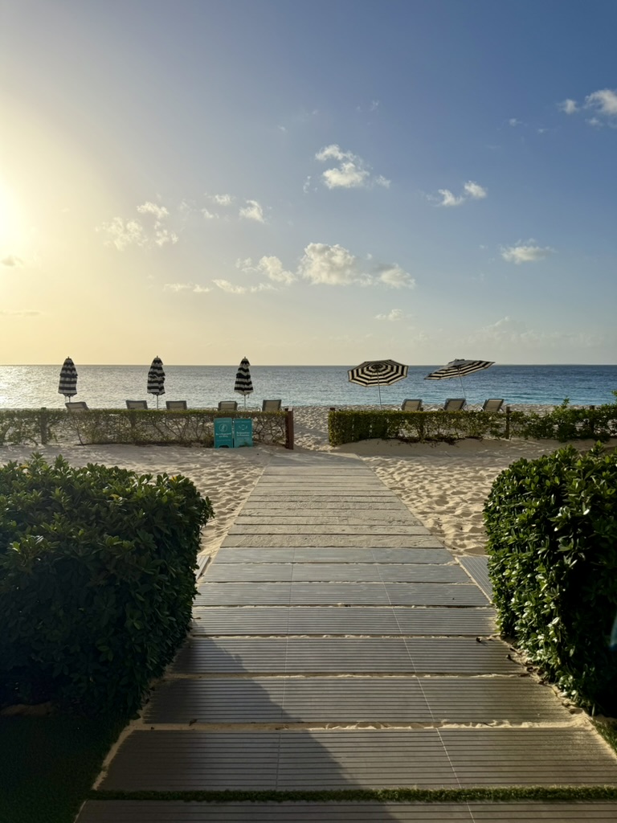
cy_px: 412
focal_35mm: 24
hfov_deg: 56.8
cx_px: 308
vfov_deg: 71.6
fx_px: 570
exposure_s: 1/14286
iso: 80
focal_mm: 6.76
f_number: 1.78
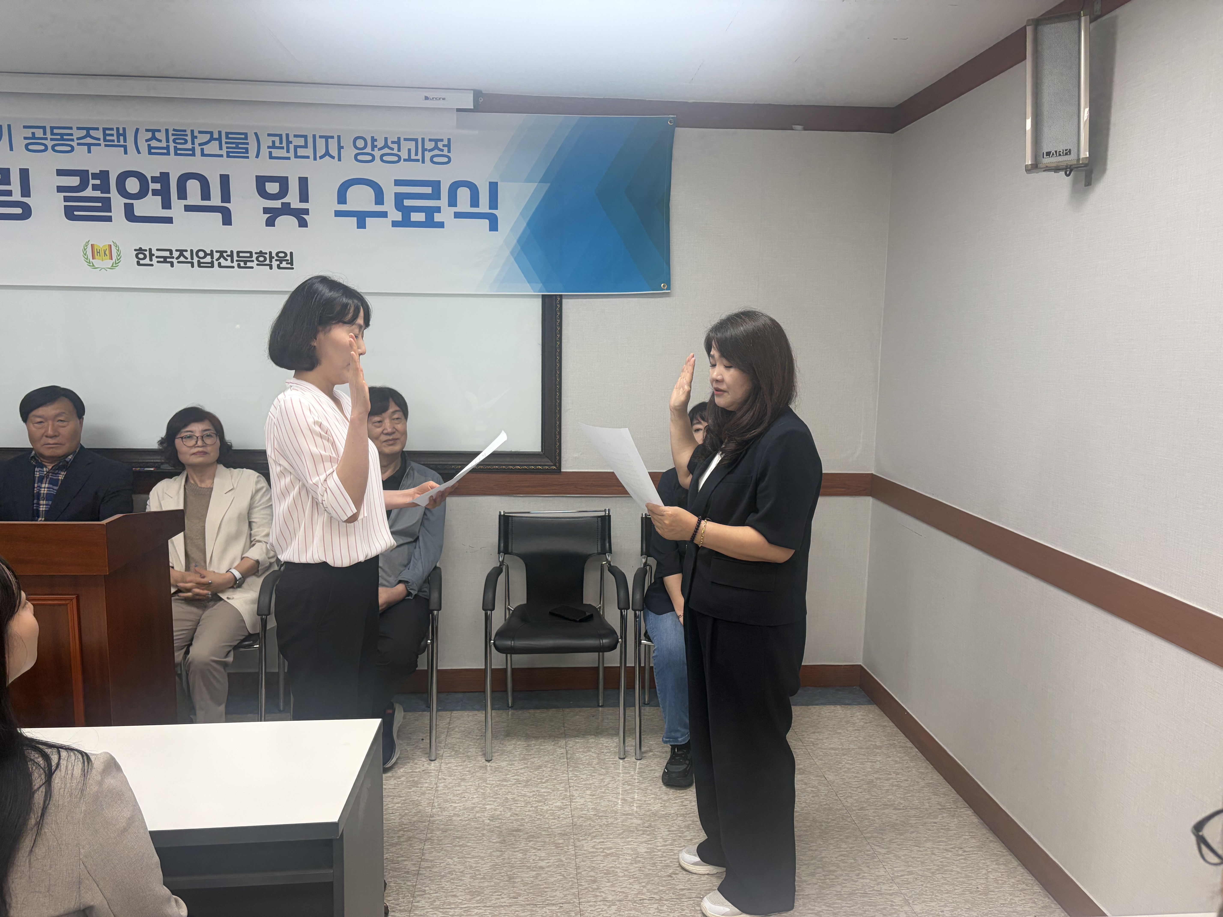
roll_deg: -1.0
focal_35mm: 26
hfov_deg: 67.3
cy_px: 458
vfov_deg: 53.1
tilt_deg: -6.4
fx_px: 919
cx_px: 612
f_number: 1.6
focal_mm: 5.96
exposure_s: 1/120
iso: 125
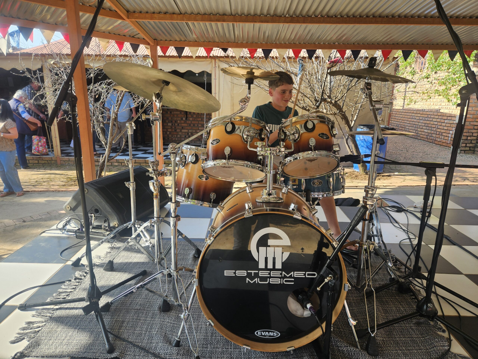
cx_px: 239
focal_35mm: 23
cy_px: 180
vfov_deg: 58.9
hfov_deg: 73.9
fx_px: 318
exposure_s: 1/181
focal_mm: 5.4
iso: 25
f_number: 1.8
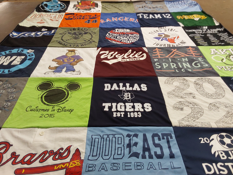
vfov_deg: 49.7
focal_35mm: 28
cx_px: 116
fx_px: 188
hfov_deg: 63.4
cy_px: 88
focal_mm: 2.91
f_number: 1.9
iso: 100
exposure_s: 1/60
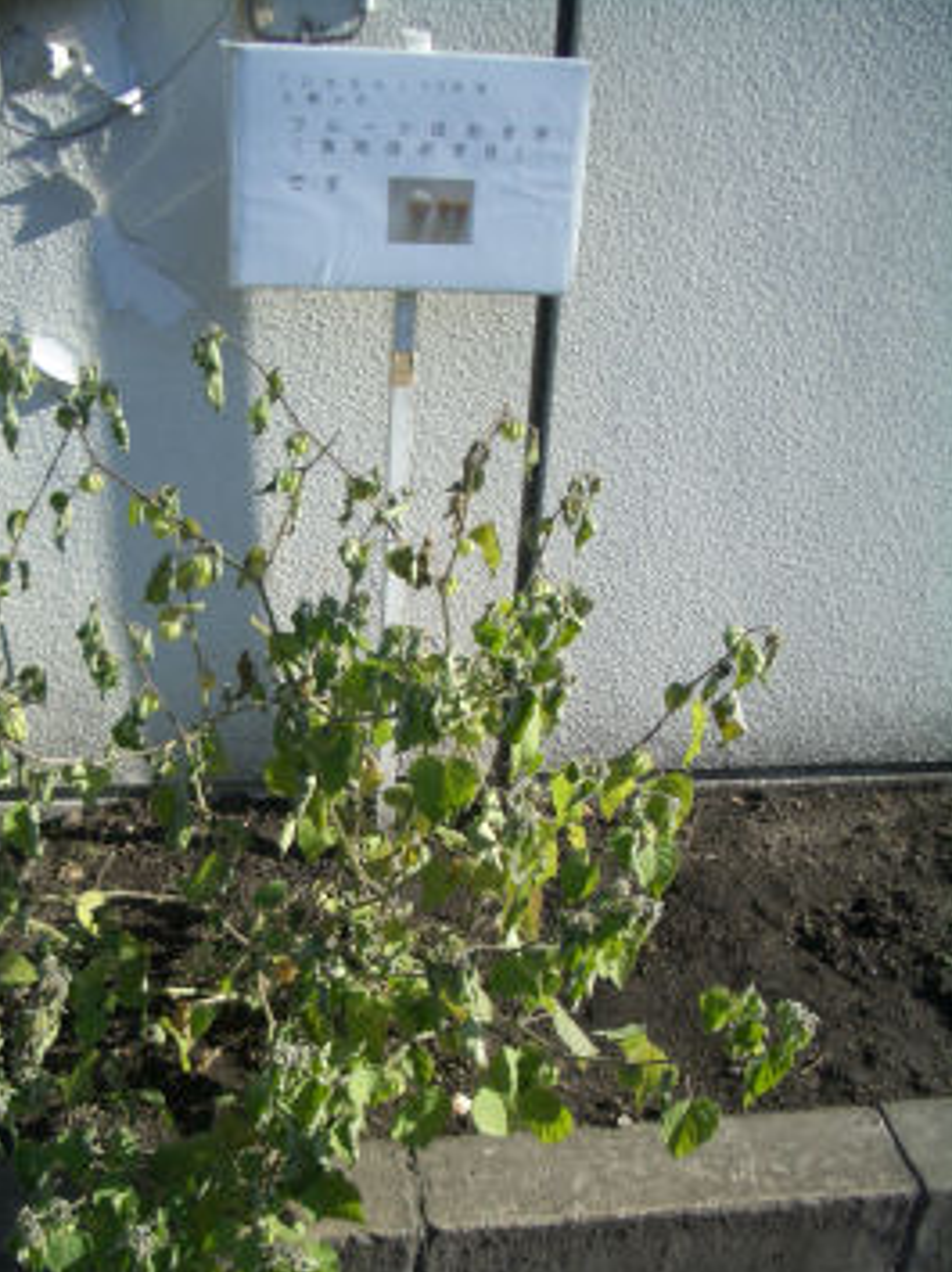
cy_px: 738
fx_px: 1505
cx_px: 401
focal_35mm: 41
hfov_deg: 35.0
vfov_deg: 45.6
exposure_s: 1/800
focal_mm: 5.8
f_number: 2.6
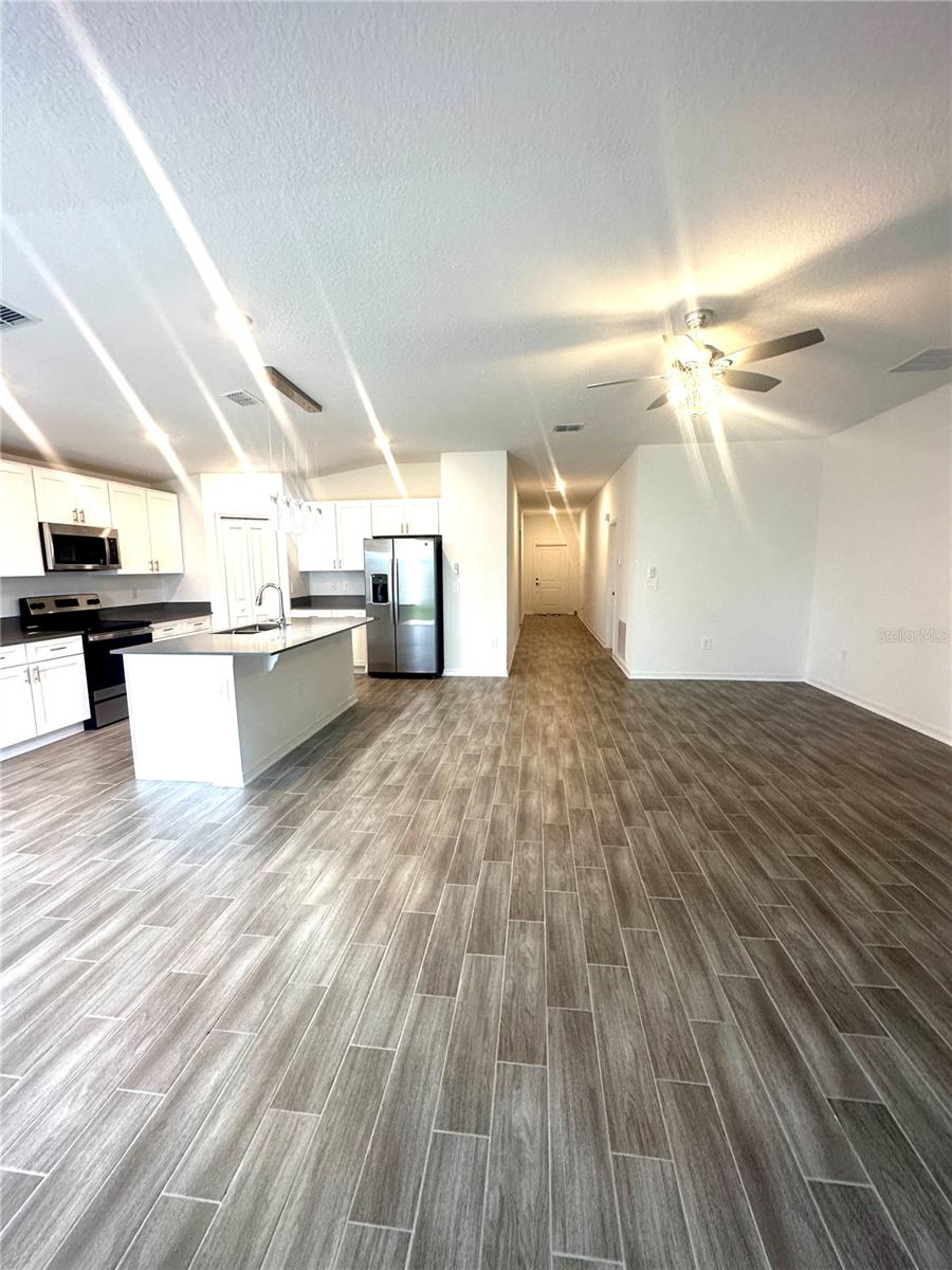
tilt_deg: -6.6
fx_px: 513
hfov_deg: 85.7
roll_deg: -0.5
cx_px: 476
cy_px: 635
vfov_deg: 102.1
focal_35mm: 14
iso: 200
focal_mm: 2.22
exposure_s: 1/120
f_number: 2.2
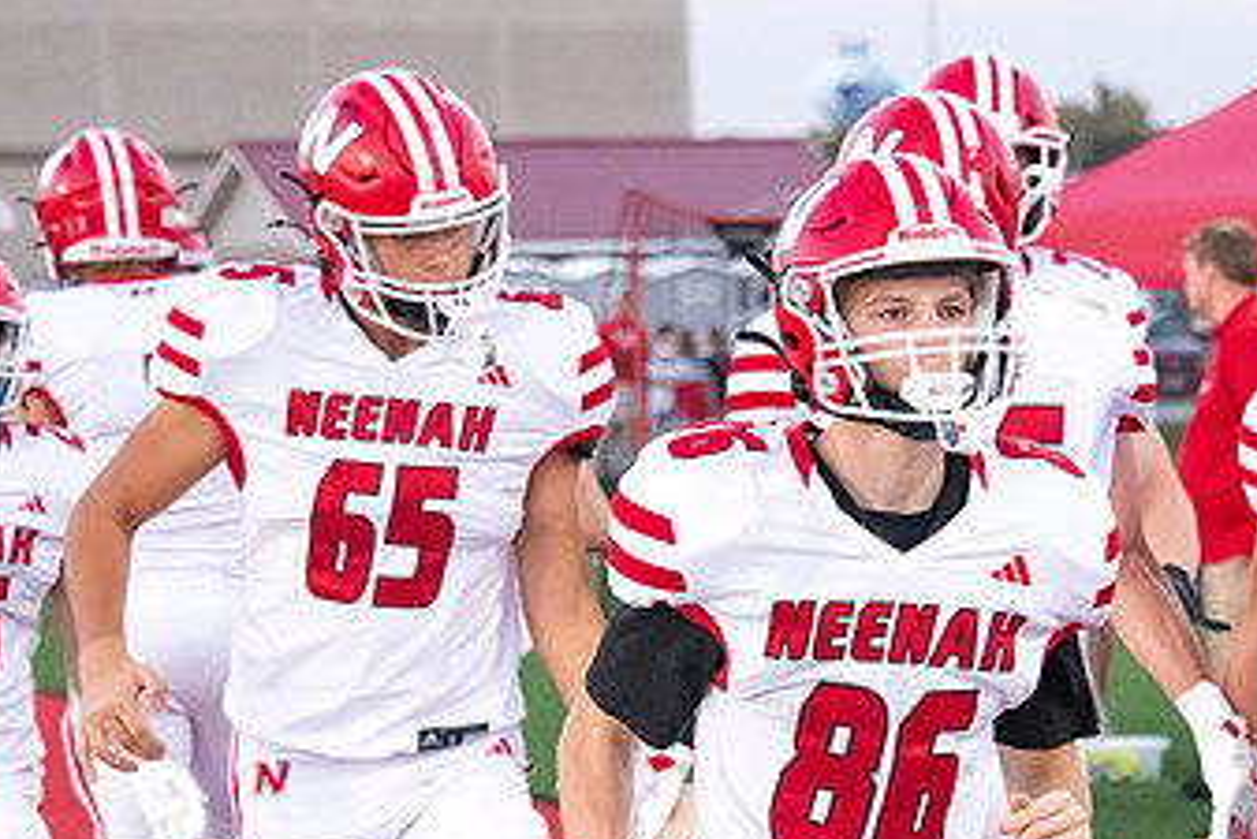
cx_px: 836
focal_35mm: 215
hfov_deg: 9.6
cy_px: 688
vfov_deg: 6.4
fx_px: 7510
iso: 10000
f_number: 7.1
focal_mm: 125
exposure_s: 1/1000
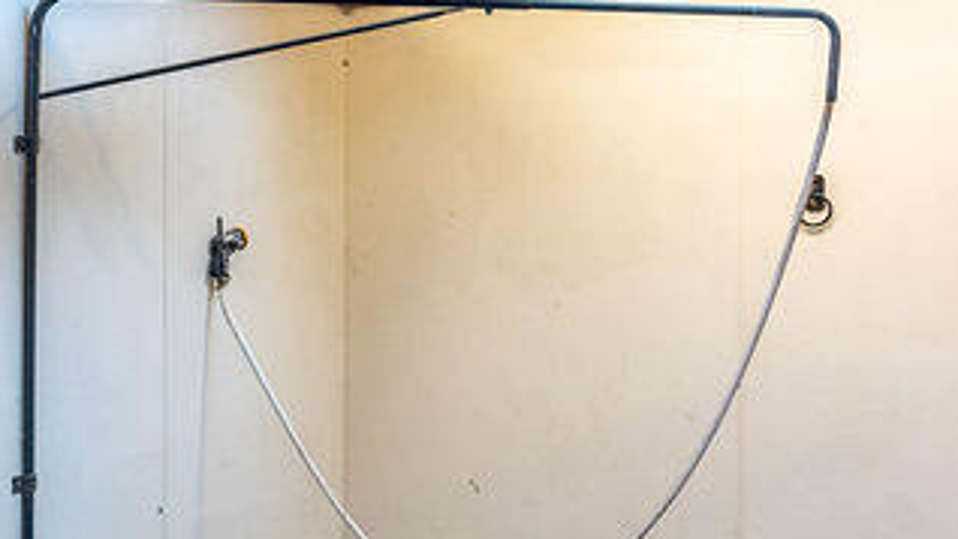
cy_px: 321
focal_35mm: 81
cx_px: -33
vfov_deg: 14.9
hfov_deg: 24.8
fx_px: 2058
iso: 1000
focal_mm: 24
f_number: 4
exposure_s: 1/60
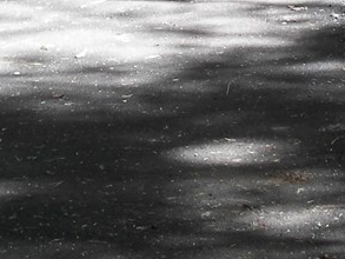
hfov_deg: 5.3
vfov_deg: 4.0
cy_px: 33
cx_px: 60
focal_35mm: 374
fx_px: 3729
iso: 50
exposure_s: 1/100
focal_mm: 17.8
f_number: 3.2
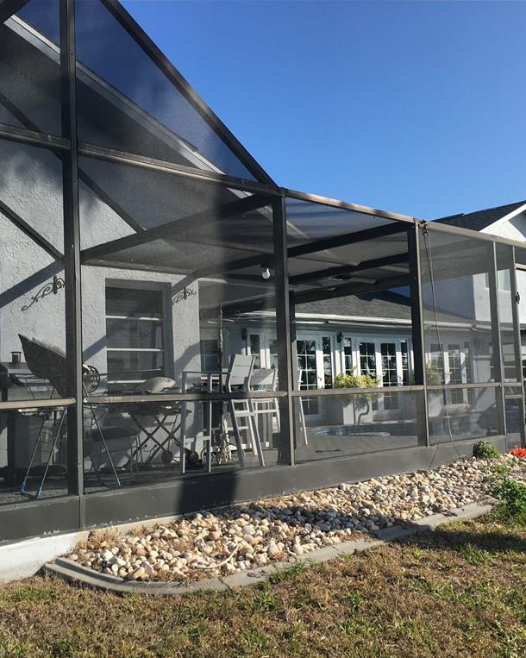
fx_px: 740
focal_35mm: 38
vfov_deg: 47.9
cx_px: 270
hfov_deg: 39.1
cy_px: 330
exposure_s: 1/1637
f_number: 2.2
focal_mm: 4.15
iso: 25
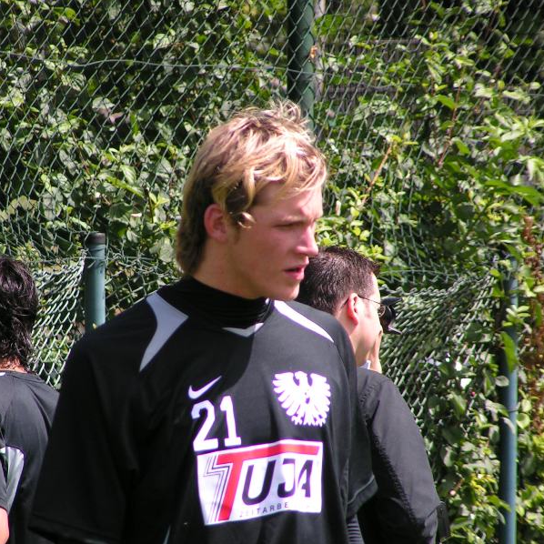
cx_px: 184
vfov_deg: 4.2
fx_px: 7468
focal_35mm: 420
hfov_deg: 4.2
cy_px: 272
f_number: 4
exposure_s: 1/400
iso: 50
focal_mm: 54.2
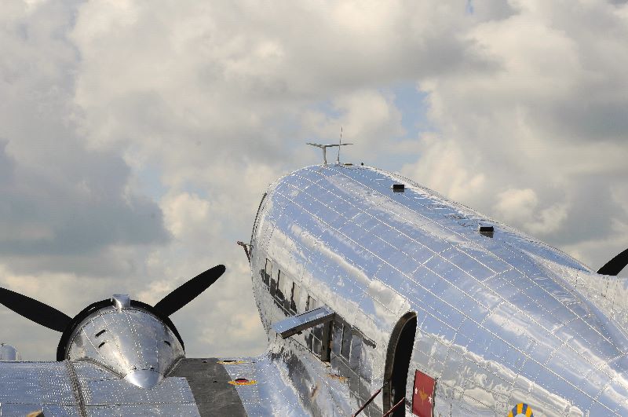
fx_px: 2352
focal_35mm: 135
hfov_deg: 15.2
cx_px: 314
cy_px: 208
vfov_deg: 10.1
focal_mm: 90
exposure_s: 1/500
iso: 200
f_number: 11
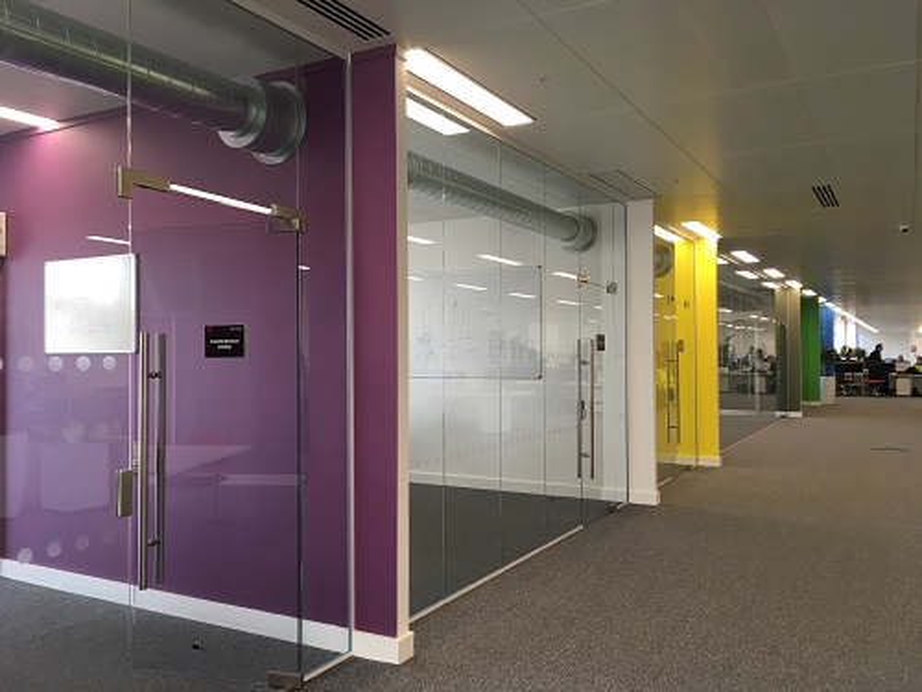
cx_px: 461
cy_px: 346
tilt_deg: -0.3
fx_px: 772
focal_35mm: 29
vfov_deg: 48.2
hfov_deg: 61.7
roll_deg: +0.3
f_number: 2.2
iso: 25
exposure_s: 1/33
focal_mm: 4.15
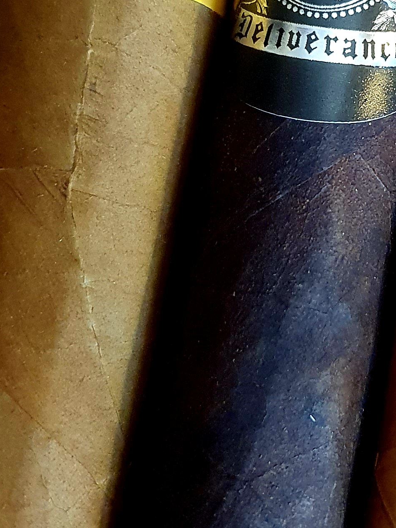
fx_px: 1266
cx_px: 327
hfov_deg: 17.6
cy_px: 173
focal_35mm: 83
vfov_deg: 23.4
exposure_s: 1/50
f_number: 1.5
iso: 400
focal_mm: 4.32
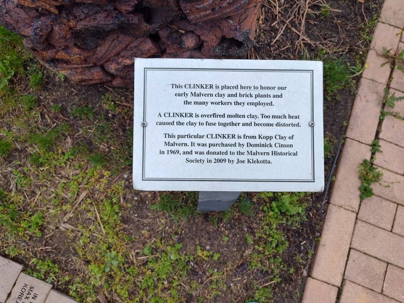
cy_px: 152
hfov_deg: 73.9
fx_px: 268
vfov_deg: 58.9
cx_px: 202
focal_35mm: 23
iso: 127
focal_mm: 5.56
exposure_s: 1/200
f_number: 1.8
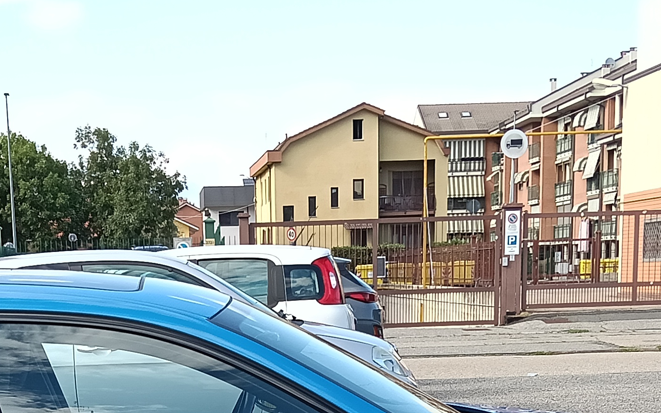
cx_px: 203
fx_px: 1513
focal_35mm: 84
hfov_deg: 24.5
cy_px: 607
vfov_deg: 14.6
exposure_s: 1/180
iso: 100
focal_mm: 3.98
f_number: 1.8
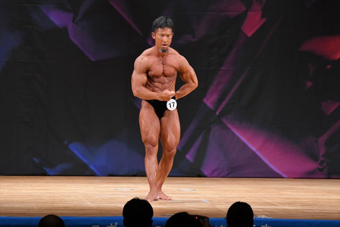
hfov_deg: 7.6
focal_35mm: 270
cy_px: 114
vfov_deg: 5.1
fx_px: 2549
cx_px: 170
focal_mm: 180
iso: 3200
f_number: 5.6
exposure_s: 1/400
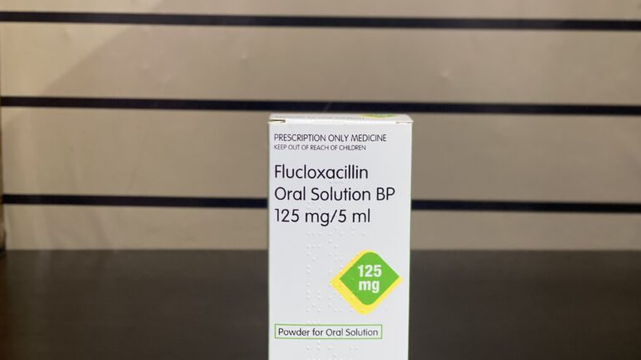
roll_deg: +0.2
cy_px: 211
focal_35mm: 57
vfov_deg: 21.1
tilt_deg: -7.7
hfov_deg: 36.6
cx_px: 320
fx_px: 969
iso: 250
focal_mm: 6
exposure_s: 1/33
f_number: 2
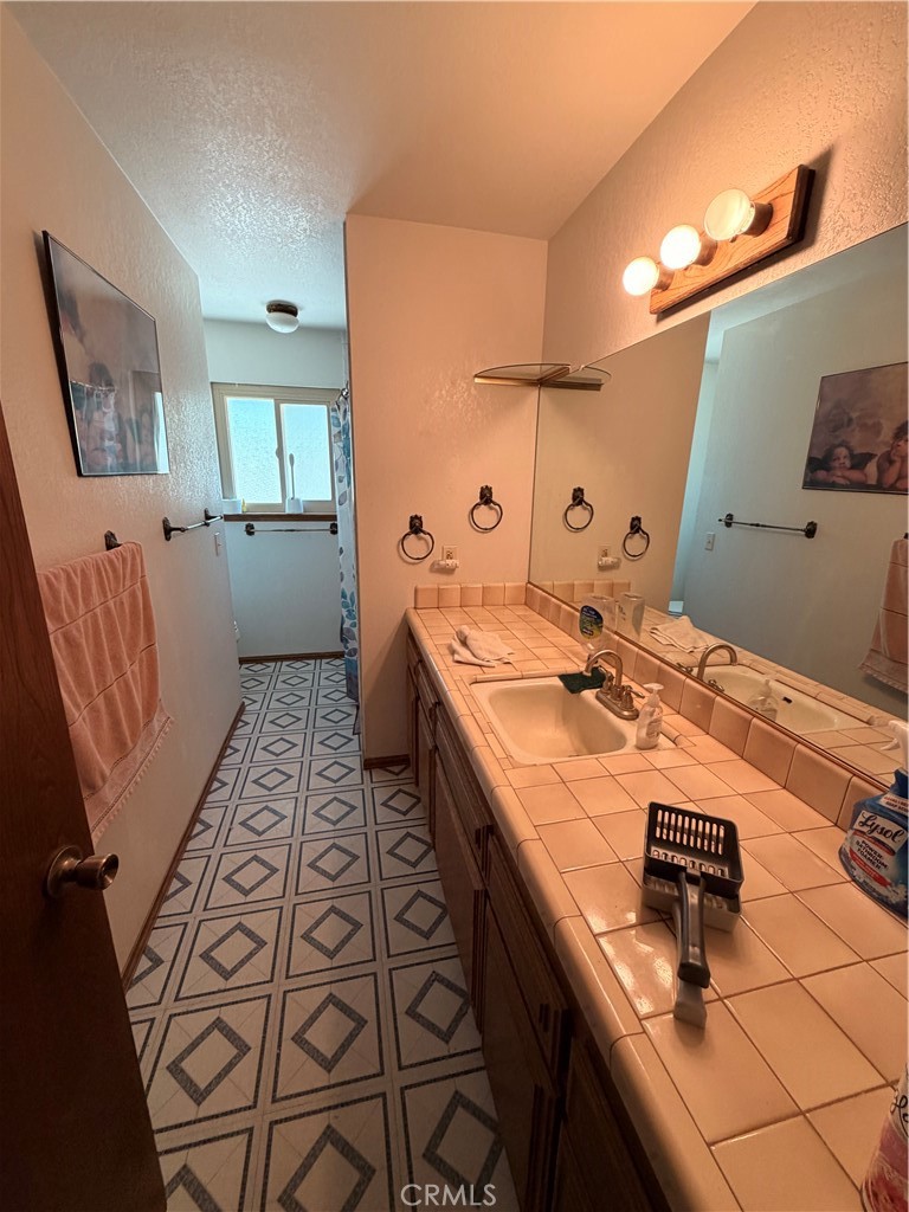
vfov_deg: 102.1
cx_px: 454
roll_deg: -2.5
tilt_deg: -14.8
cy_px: 606
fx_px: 490
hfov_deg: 85.7
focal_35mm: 14
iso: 250
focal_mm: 2.22
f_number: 2.2
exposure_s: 1/60
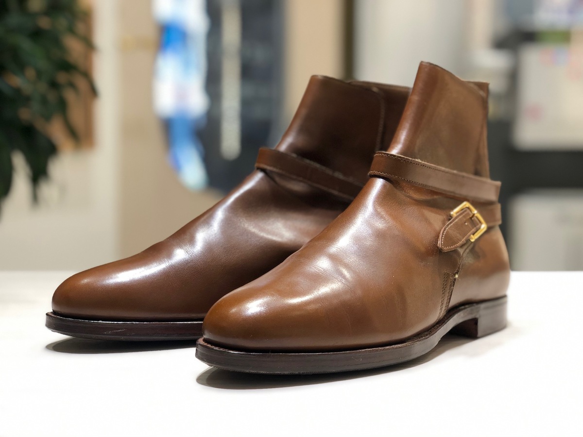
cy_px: 218
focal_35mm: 52
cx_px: 292
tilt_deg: -3.8
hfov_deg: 36.8
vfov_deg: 28.0
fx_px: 876
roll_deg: +0.0
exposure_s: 1/50
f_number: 2.4
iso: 32
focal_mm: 6
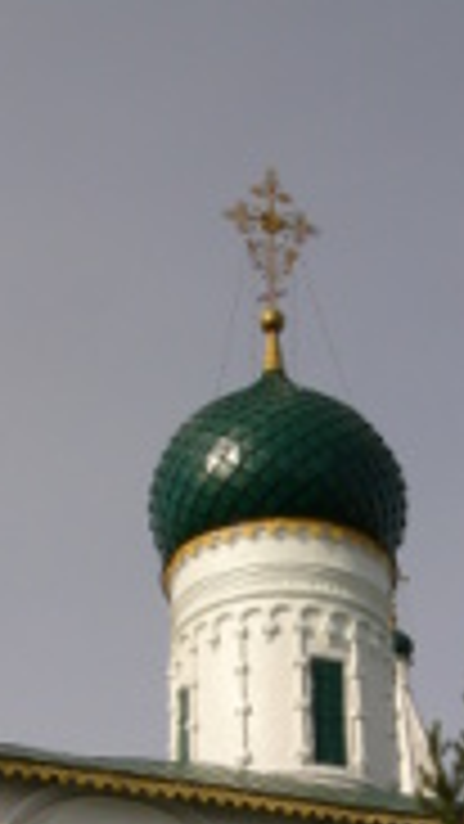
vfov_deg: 27.5
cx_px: 329
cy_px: 684
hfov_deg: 16.1
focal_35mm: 75
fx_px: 1640
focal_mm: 6
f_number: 5.6
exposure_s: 1/500
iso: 50
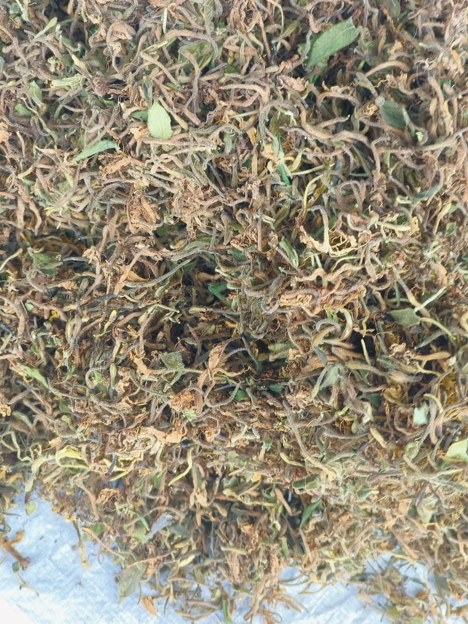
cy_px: 312
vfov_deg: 40.4
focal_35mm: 47
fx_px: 847
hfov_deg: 30.9
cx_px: 234
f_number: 2
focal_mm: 7.08
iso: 200
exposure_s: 1/100
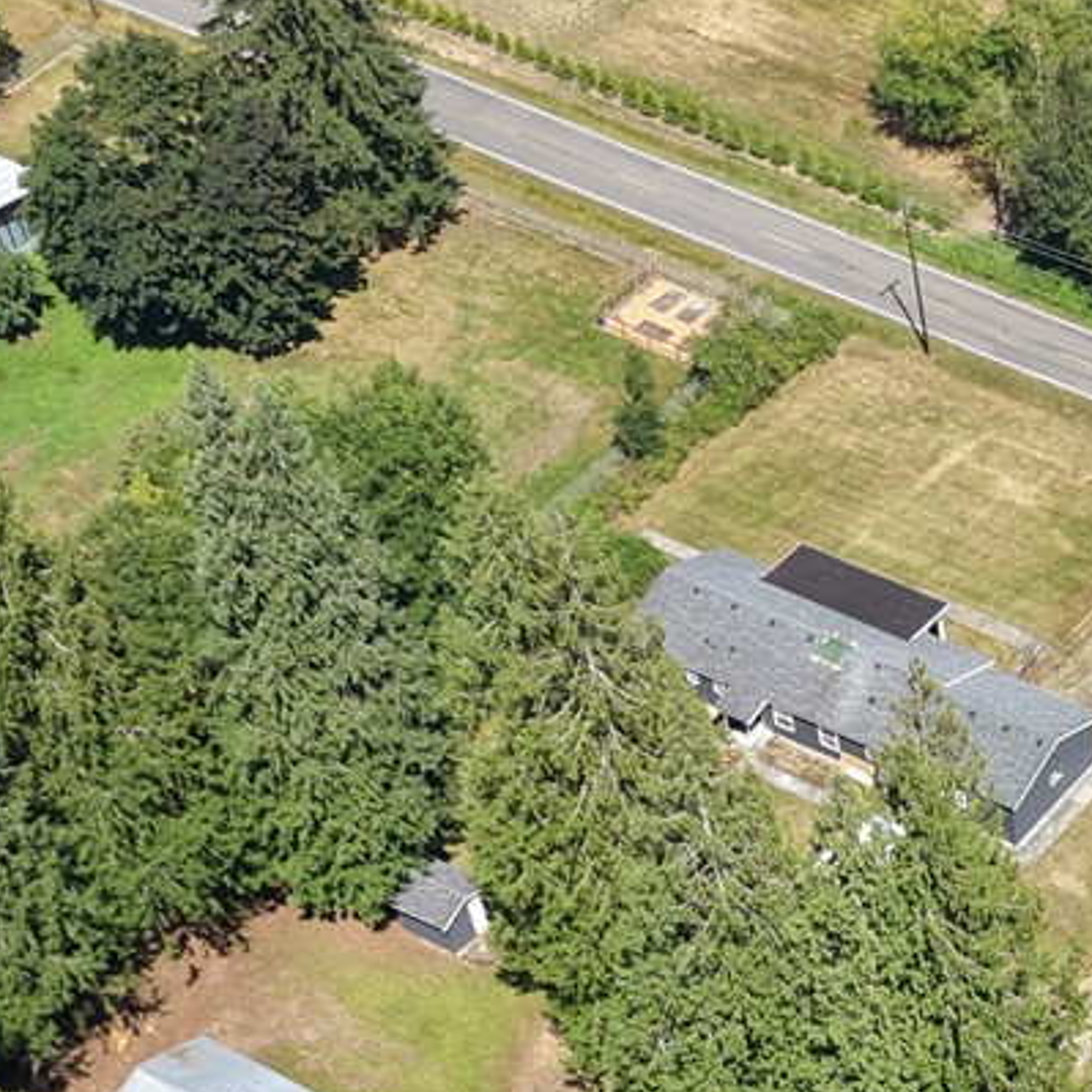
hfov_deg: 19.2
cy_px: 1500
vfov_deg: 18.7
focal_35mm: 85
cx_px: 1322
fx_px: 3034
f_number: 1.8
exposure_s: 1/250
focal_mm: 8.67
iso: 130
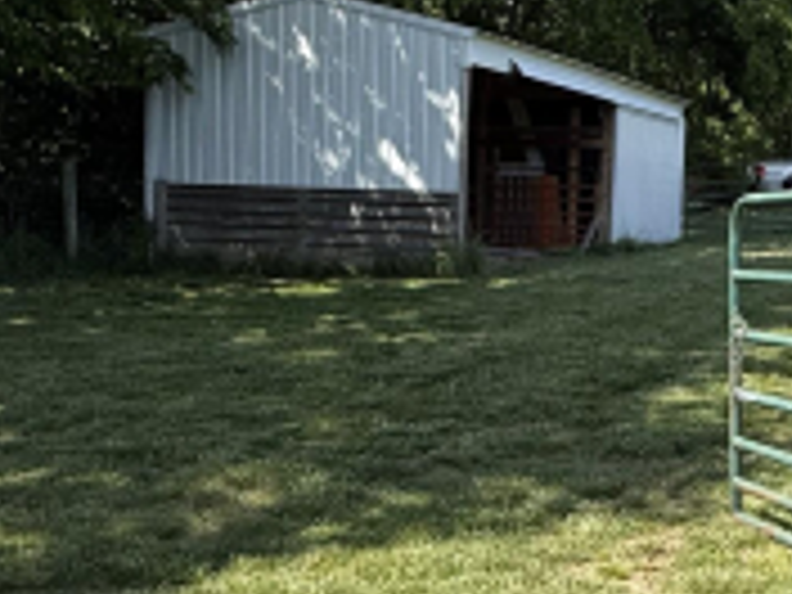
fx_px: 1213
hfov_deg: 32.9
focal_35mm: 53
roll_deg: -2.1
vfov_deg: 27.5
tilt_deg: -1.8
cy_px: 266
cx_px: 808
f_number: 2.2
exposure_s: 1/1017
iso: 50
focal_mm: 2.22
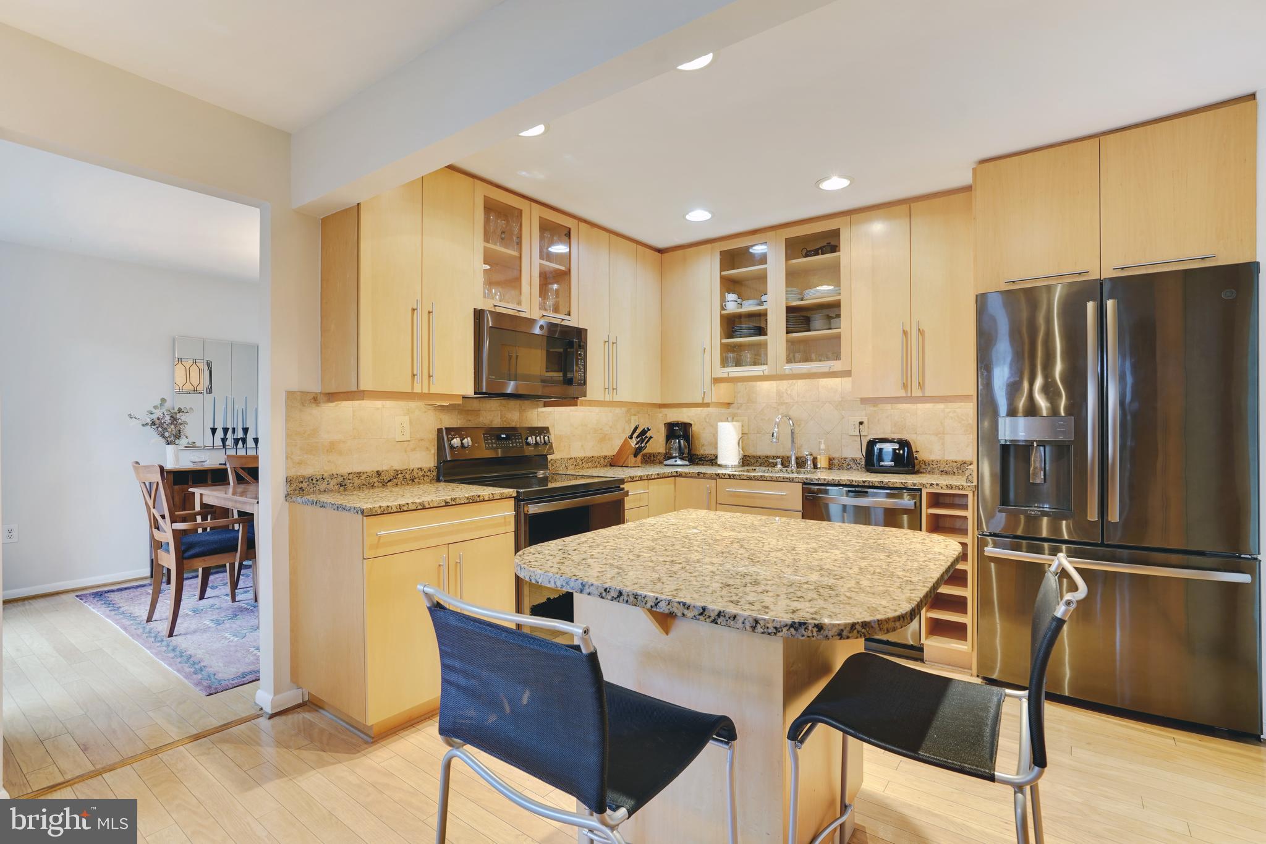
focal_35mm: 16
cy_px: 422
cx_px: 633
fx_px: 563
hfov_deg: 96.7
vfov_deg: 73.7
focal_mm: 16
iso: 100
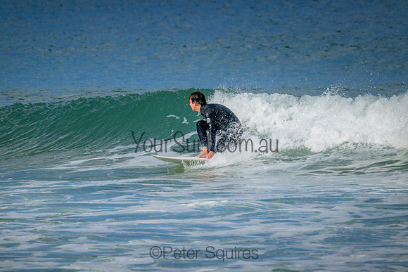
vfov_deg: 1.8
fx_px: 8615
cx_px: 204
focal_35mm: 760
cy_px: 136
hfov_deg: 2.7
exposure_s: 1/1250
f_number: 11
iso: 1400
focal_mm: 760
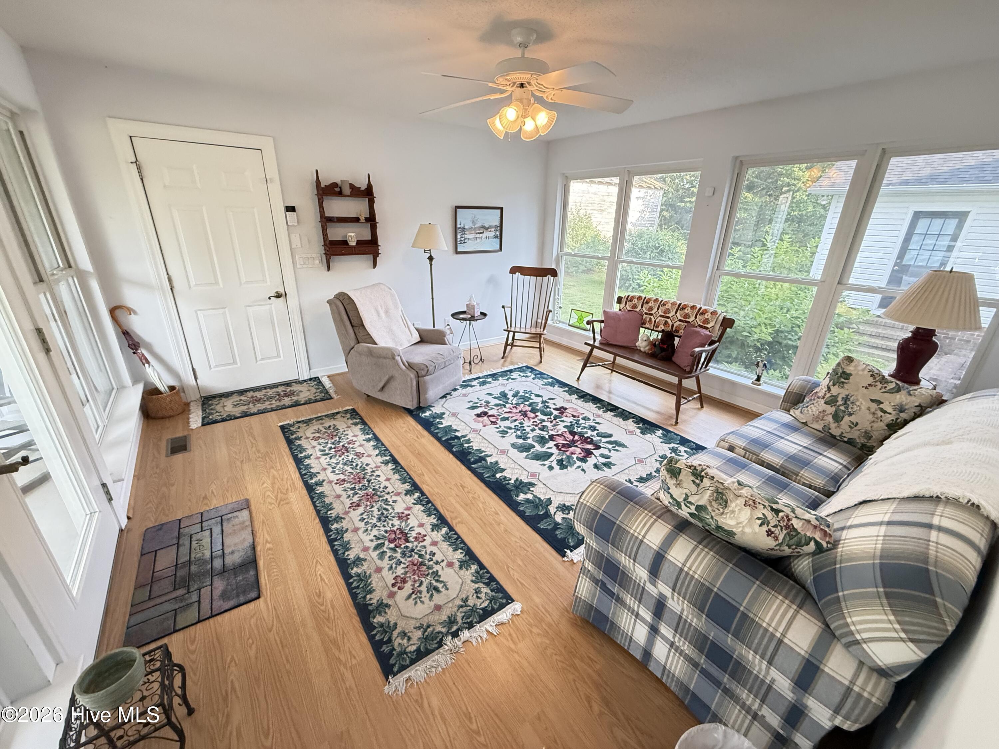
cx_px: 500
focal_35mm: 14
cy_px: 374
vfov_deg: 85.7
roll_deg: -2.2
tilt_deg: -21.8
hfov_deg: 102.1
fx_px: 404
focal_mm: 2.22
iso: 500
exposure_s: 1/120
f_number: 2.2
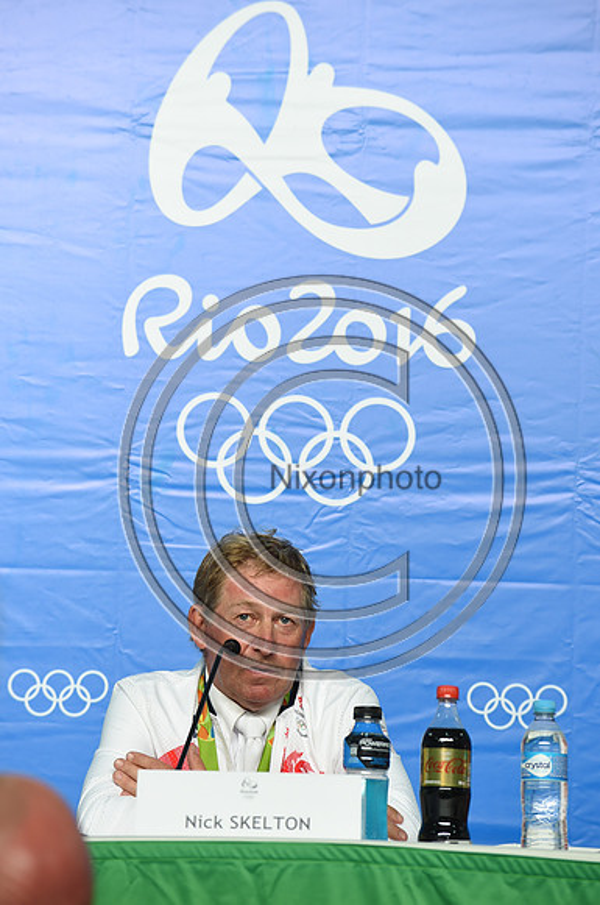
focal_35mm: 200
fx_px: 5015
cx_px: 300
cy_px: 452
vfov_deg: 10.3
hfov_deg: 6.8
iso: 200
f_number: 5.6
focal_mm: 200
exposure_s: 1/30
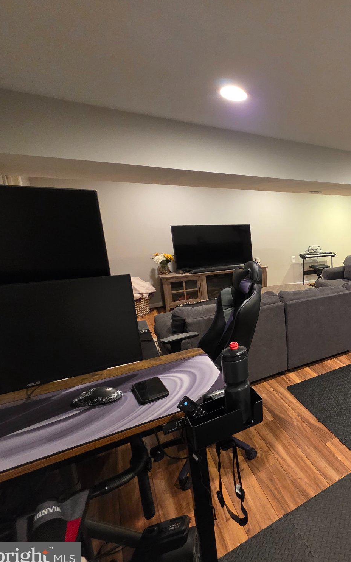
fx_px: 291
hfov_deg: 47.6
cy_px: 282
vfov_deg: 88.0
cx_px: 374
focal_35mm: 19
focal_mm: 2.2
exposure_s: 1/60
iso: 500
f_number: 1.9
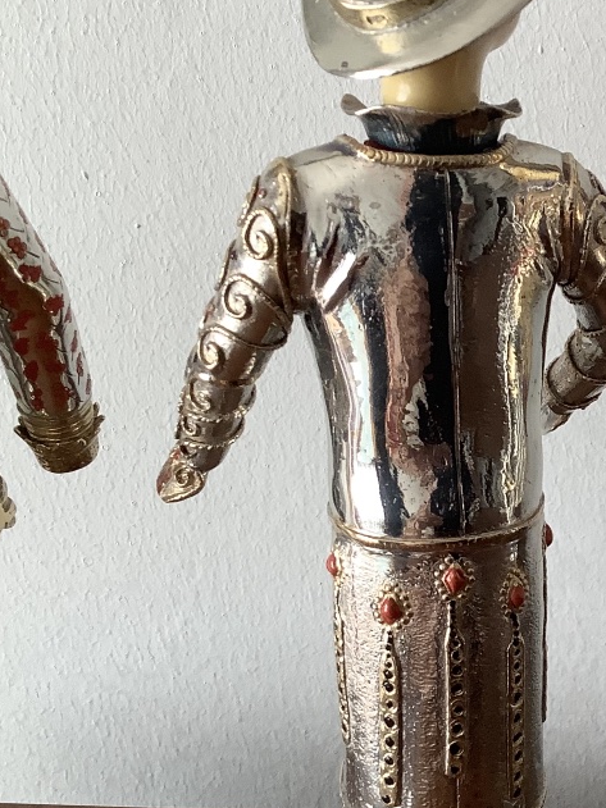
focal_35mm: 59
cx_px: 641
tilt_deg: -21.2
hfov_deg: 23.5
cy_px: 403
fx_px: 1378
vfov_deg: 32.7
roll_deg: -0.5
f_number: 2.4
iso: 80
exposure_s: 1/100
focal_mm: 3.3
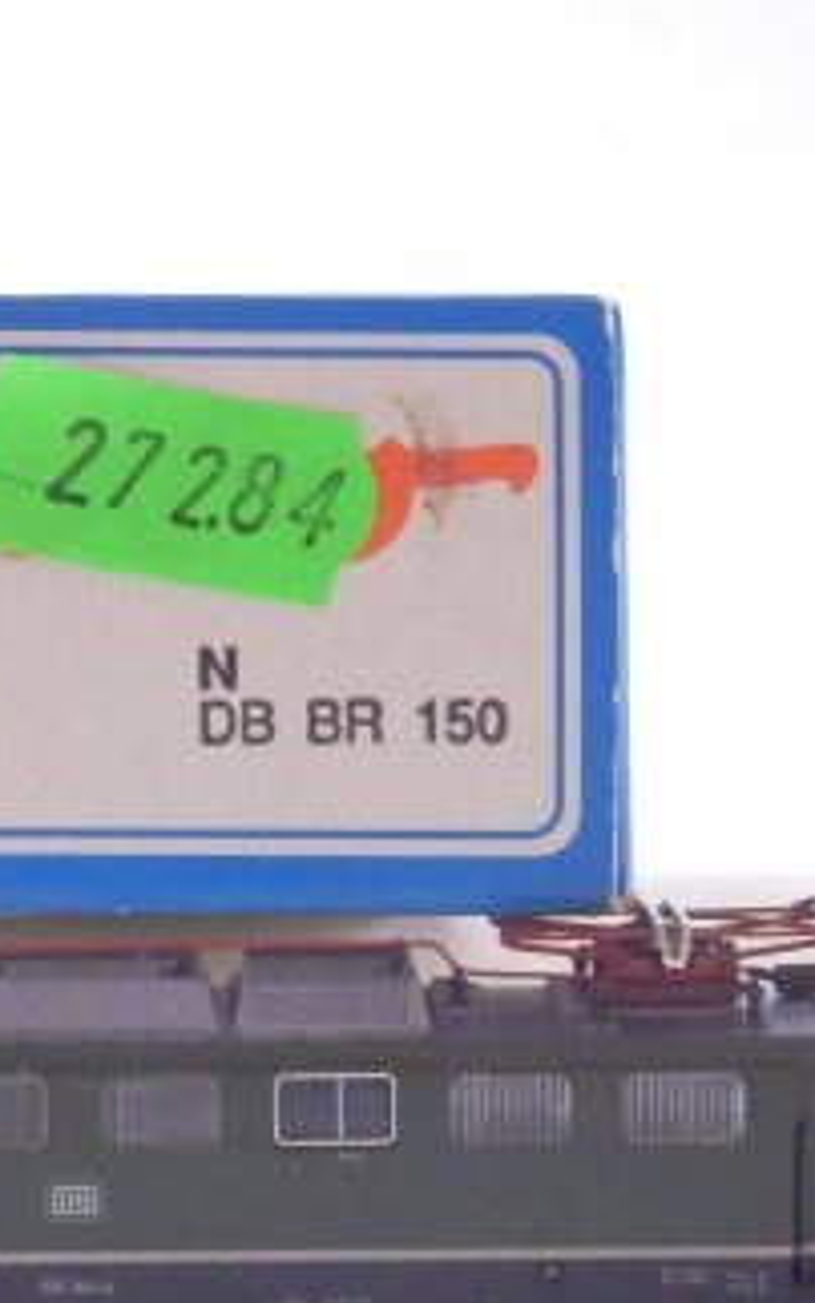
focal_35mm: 130
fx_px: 4618
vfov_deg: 16.0
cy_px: 900
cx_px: 129
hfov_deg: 10.0
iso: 1600
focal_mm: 11.9
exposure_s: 1/160
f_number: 4.4
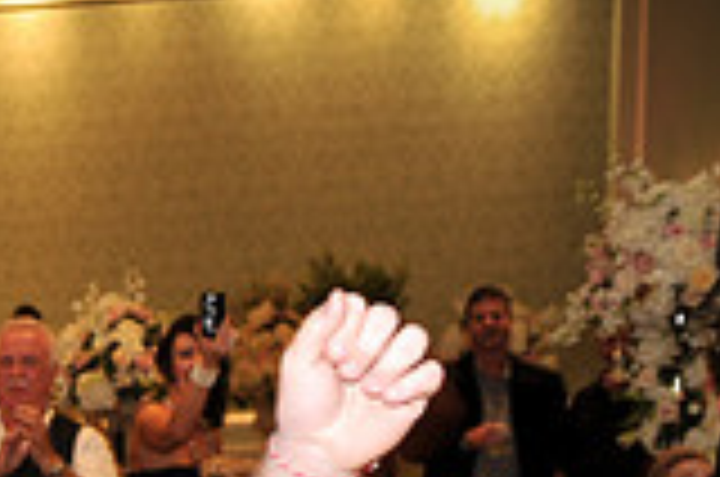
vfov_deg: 8.2
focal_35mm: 160
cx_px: -486
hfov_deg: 12.0
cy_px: 864
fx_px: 3194
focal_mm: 44
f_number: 4
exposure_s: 1/60
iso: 640
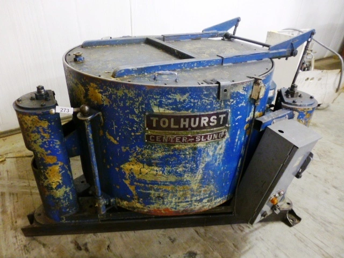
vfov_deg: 56.8
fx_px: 239
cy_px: 129
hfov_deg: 71.6
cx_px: 172
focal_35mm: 24
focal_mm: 4.3
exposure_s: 1/5
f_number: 3.3
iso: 400
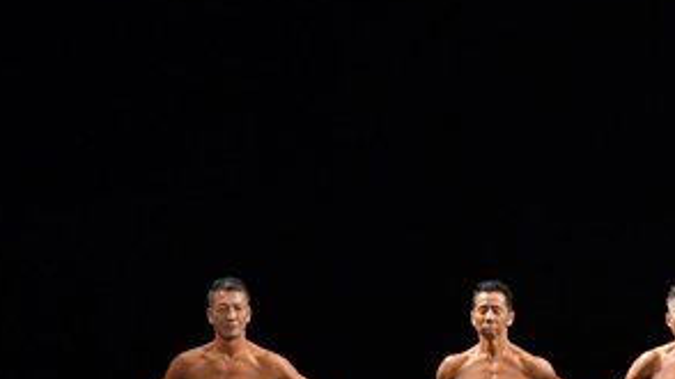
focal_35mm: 323
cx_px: 837
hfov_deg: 6.6
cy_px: 448
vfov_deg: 3.7
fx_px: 5778
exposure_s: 1/400
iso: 3200
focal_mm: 78
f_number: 5.6
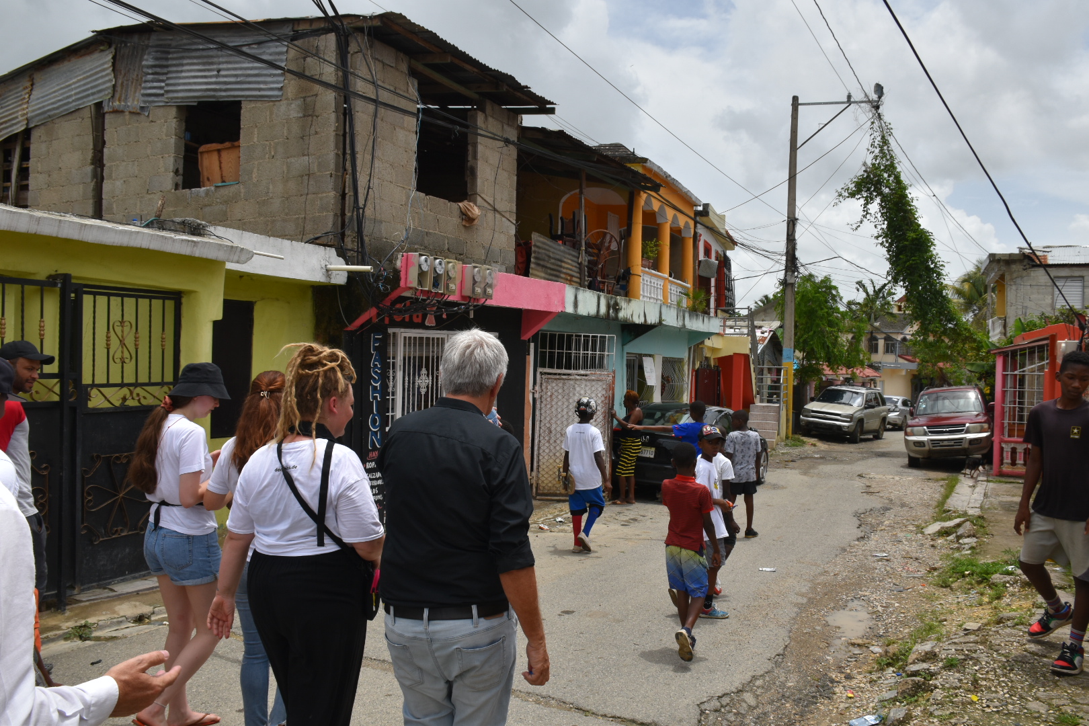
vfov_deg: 43.6
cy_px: 363
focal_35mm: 30
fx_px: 907
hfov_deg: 61.9
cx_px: 544
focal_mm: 20
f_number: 10
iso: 200
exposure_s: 1/400
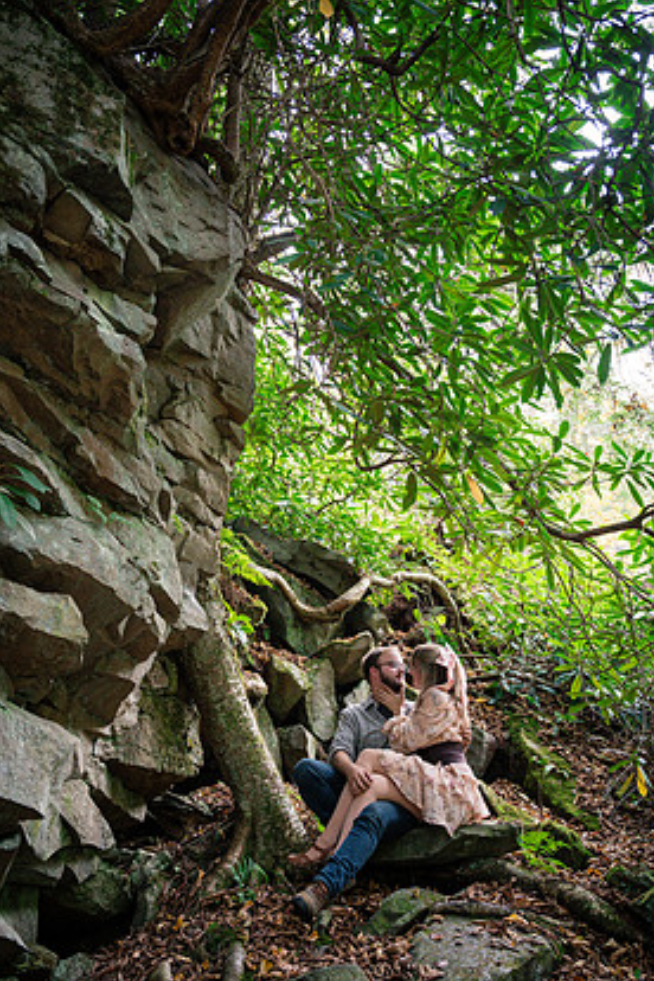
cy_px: 507
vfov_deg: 51.9
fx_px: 1008
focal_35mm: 37
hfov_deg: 35.9
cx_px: 318
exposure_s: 1/200
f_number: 2.8
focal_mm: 34
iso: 2000
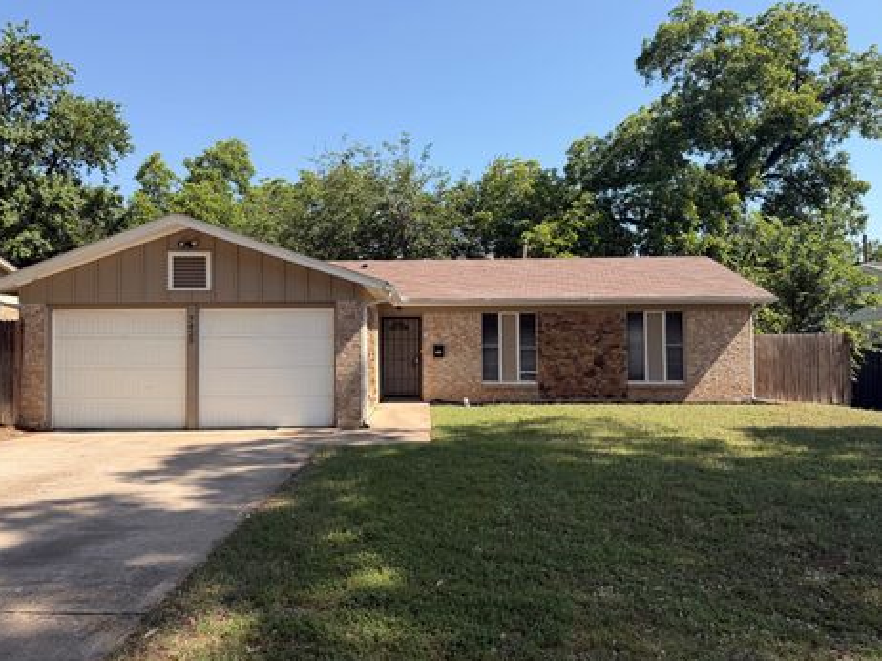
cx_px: 409
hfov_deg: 67.2
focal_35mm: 26
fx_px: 662
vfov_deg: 53.0
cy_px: 326
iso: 80
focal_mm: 6.76
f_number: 1.78
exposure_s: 1/2525
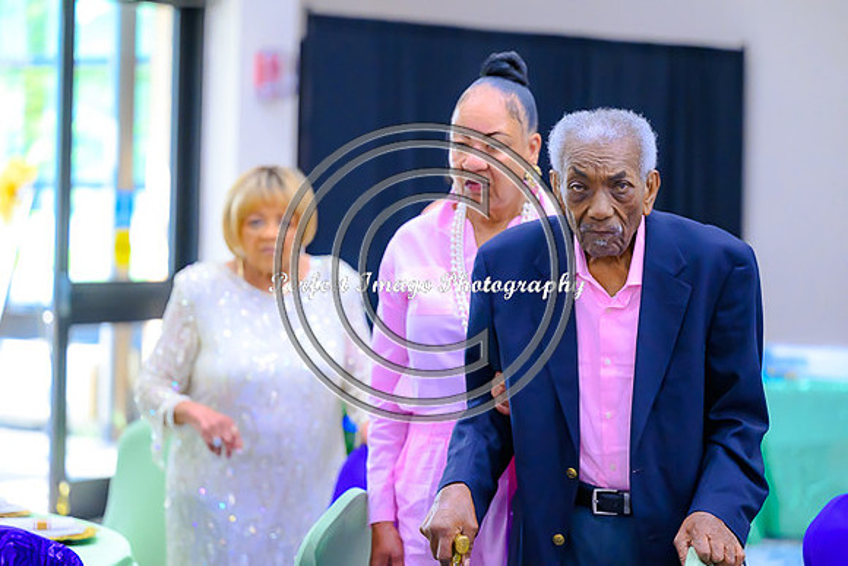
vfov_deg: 13.4
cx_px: 424
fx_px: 2403
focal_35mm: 102
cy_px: 283
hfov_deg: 20.0
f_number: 2.8
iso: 4500
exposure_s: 1/200
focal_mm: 102
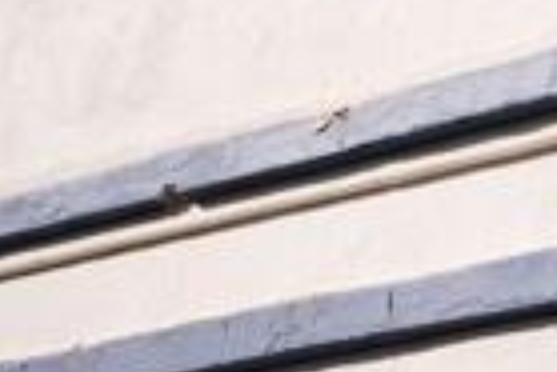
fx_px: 2998
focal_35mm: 194
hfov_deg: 10.0
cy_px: -124
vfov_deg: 7.0
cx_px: 1054
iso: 200
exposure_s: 1/2000
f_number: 4.5
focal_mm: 37.3
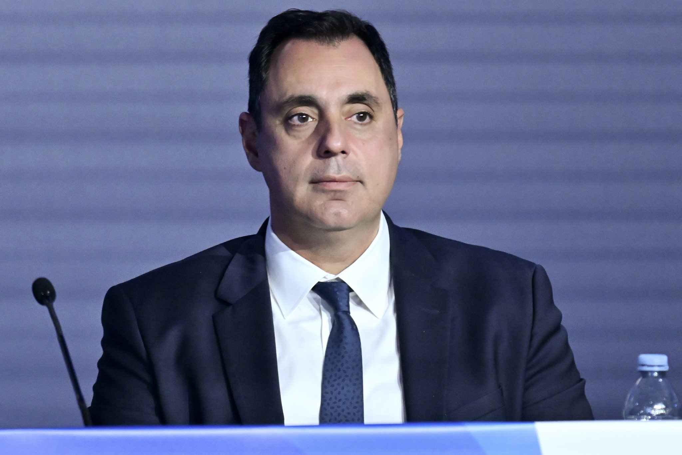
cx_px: 341
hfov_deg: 2.3
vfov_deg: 1.5
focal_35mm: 900
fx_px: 17047
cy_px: 228
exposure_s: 1/250
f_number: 6.3
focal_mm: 600
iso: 8000
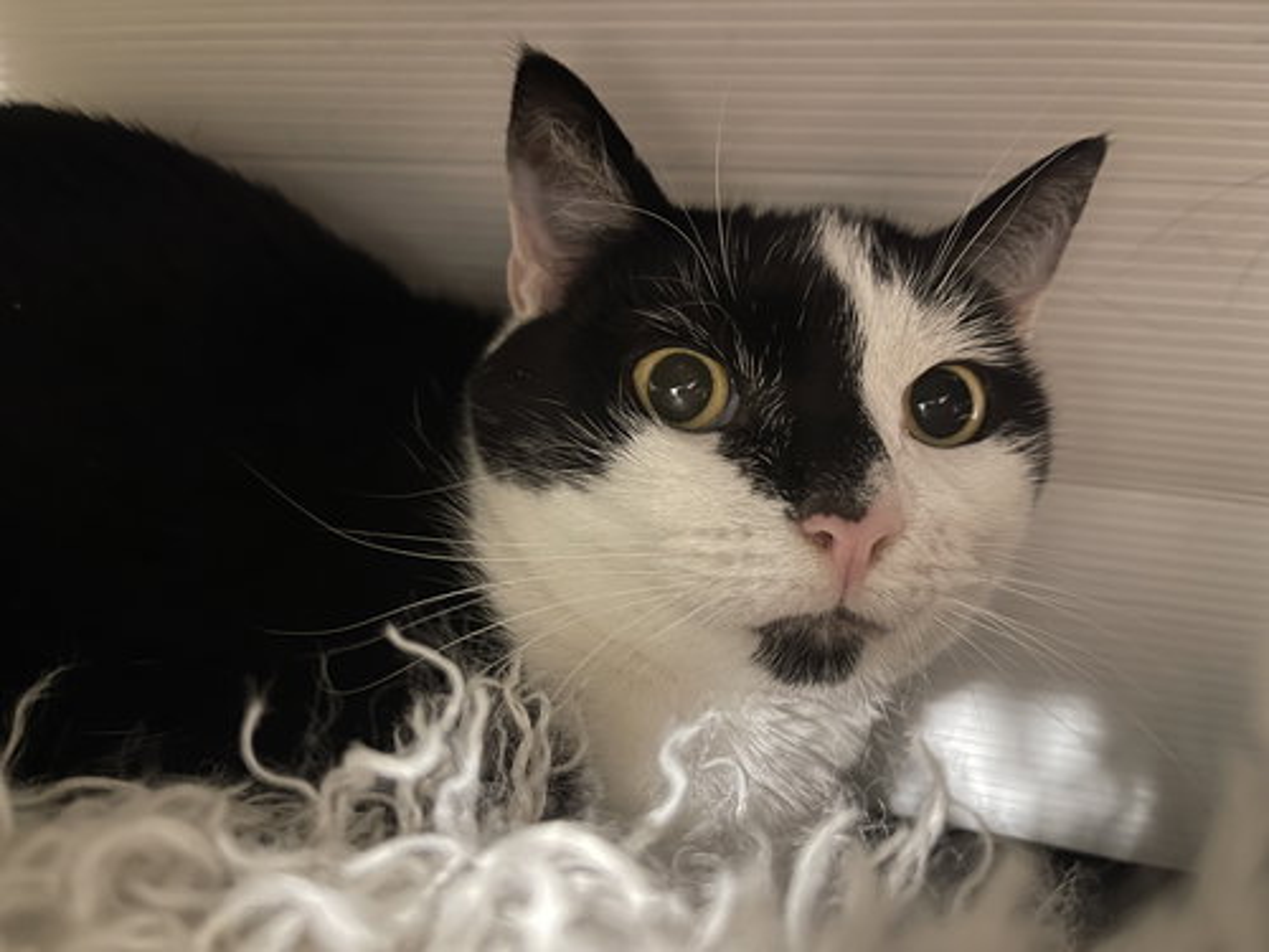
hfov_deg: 69.4
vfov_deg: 54.9
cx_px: 634
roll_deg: -1.8
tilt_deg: -22.3
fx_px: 916
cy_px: 476
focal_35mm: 25
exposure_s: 1/11
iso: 640
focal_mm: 5.1
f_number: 1.6
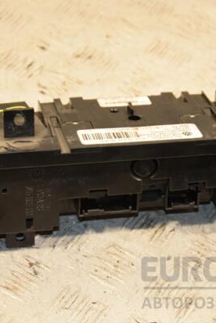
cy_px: 160
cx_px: 126
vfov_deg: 15.5
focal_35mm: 132
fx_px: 1186
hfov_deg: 10.4
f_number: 5
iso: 800
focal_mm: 58
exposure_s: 1/160
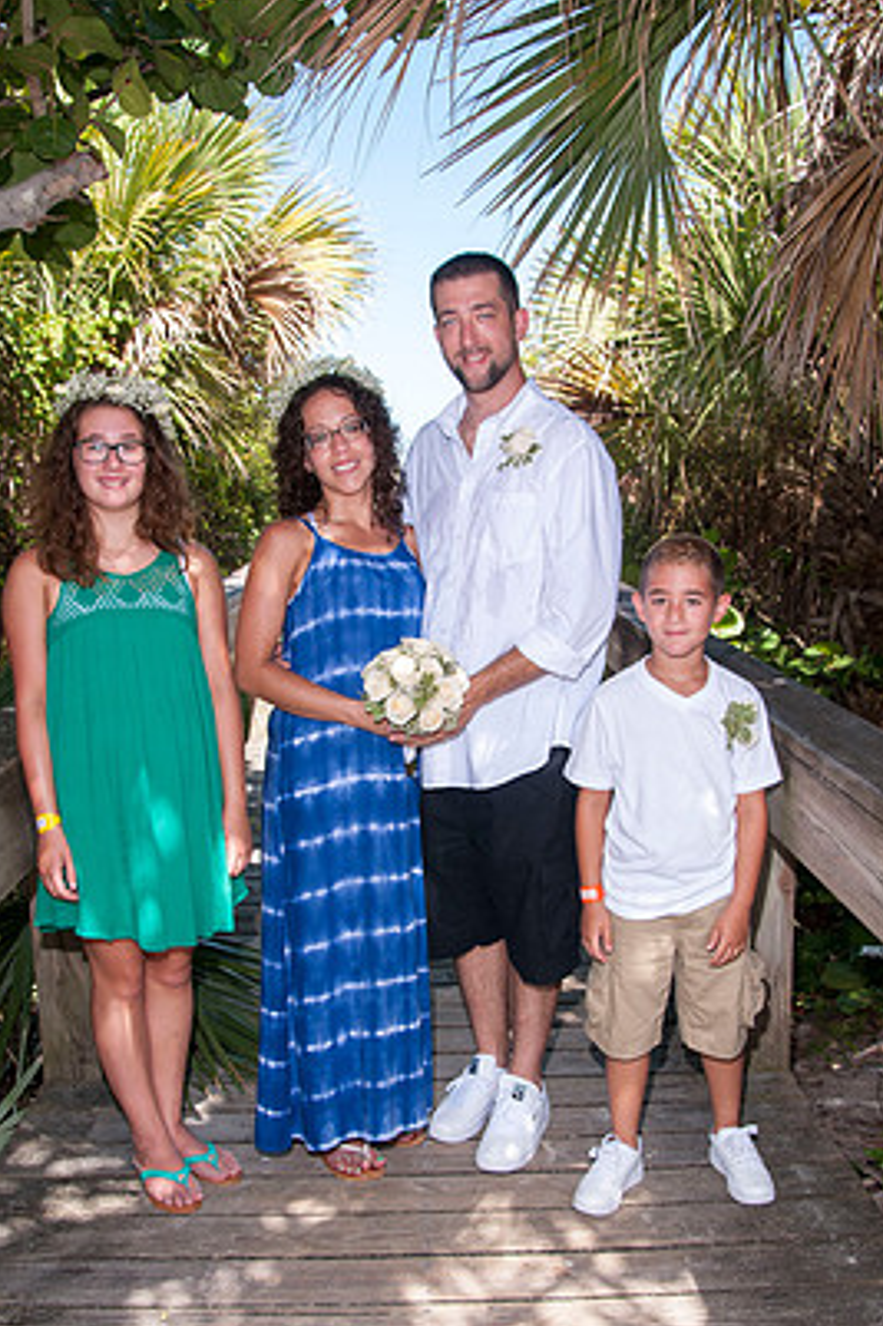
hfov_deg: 35.9
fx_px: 1362
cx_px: 432
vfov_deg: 51.8
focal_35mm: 37
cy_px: 727
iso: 100
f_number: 5.6
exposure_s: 1/250
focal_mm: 22
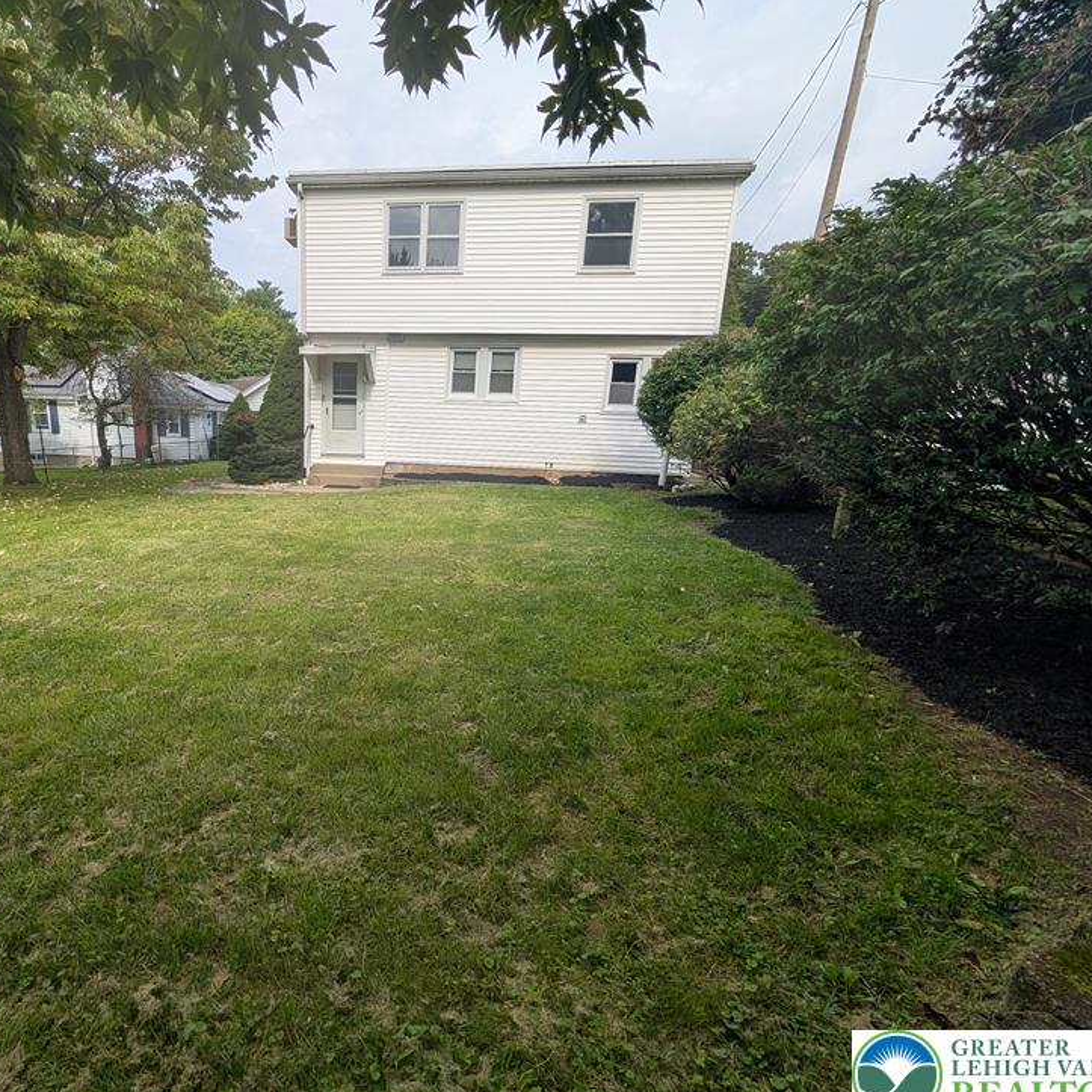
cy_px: 551
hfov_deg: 88.7
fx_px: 535
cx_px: 389
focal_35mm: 15
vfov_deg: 91.1
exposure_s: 1/2016
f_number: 1.7
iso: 56
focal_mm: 2.02
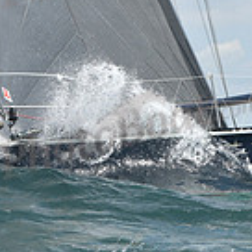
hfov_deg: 5.8
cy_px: 201
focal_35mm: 297
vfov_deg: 5.9
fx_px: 2446
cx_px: 358
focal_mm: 82
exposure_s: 1/1250
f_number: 6.3
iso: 250
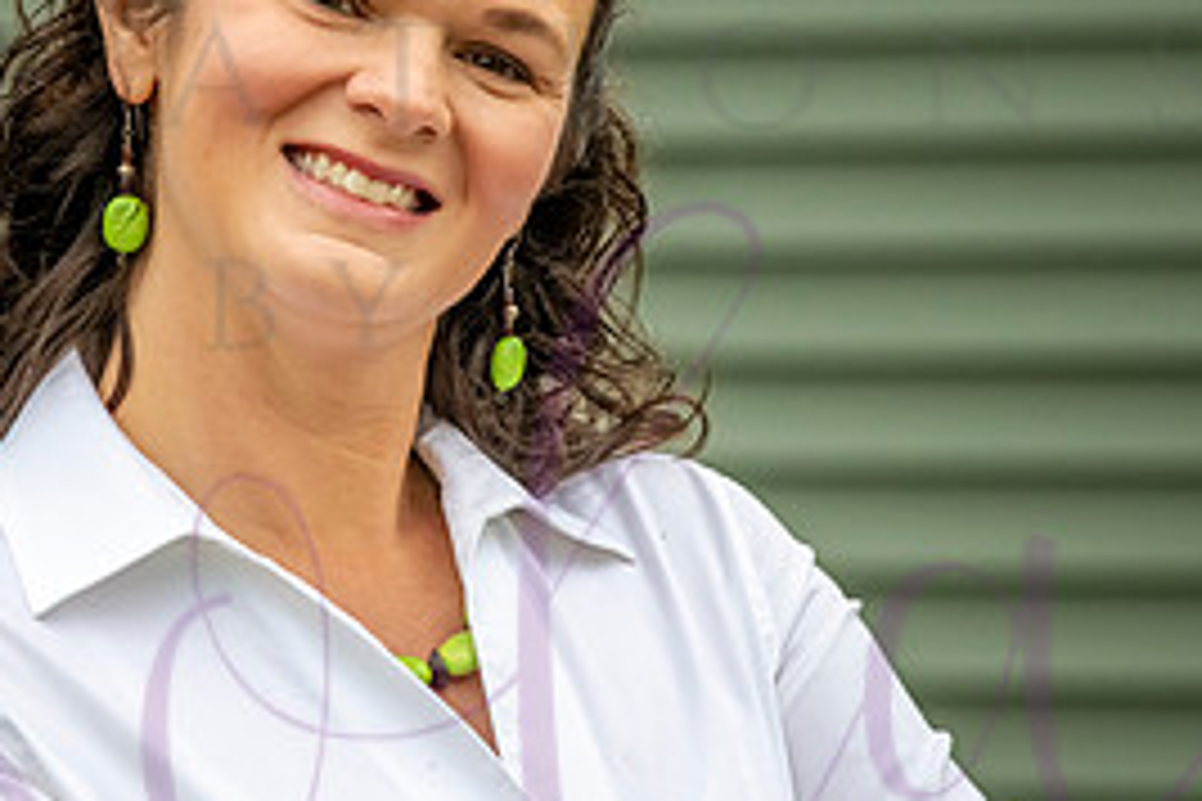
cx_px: 392
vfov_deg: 3.7
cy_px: 295
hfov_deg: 5.6
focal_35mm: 369
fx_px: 12320
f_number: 8
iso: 1000
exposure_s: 1/500
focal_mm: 170
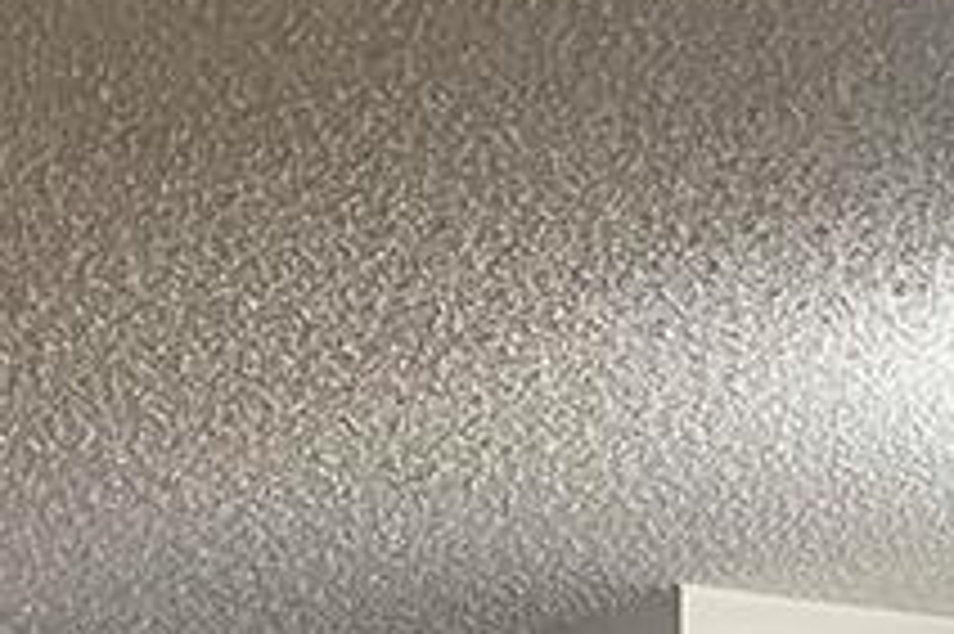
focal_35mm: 196
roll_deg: +0.9
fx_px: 5190
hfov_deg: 10.5
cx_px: 644
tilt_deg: -6.5
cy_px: 2379
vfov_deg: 6.0
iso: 160
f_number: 1.6
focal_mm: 5.1
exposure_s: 1/60
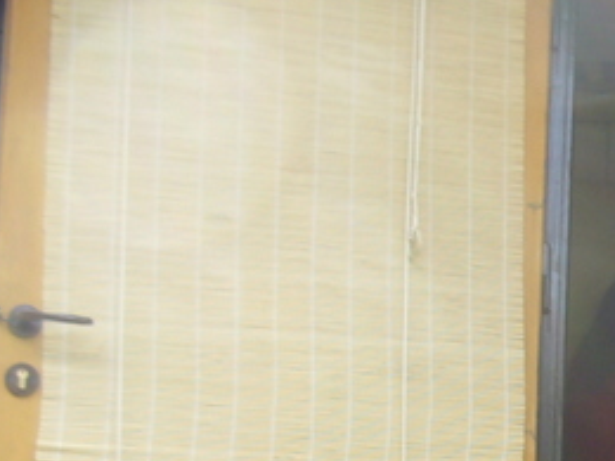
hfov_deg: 17.0
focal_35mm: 108
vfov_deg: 13.4
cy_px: 544
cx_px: 833
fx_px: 1919
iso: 64
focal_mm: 6.1
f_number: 2.8
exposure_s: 1/80
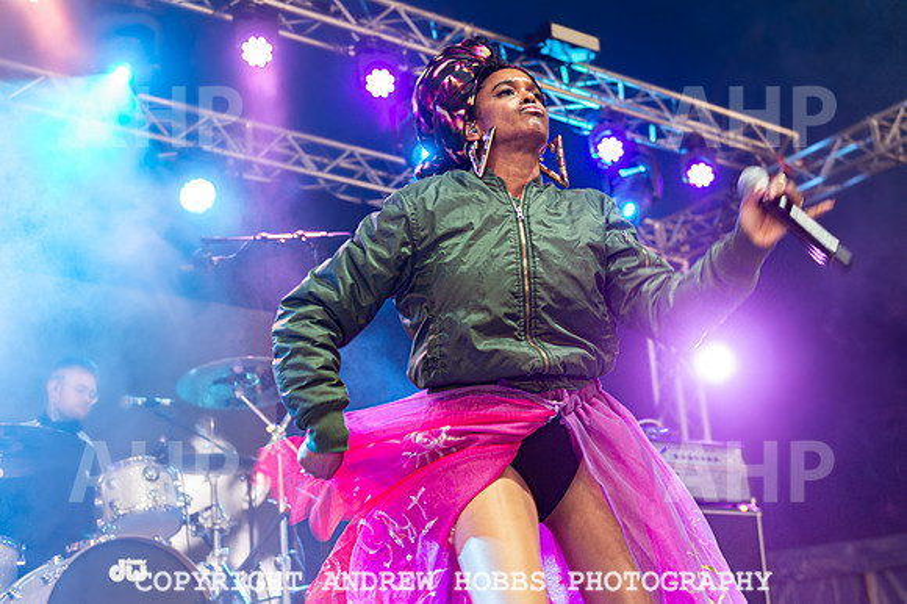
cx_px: 502
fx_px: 1373
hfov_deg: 36.5
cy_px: 270
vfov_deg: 24.8
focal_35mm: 55
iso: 800
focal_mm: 45
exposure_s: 1/100
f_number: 3.2
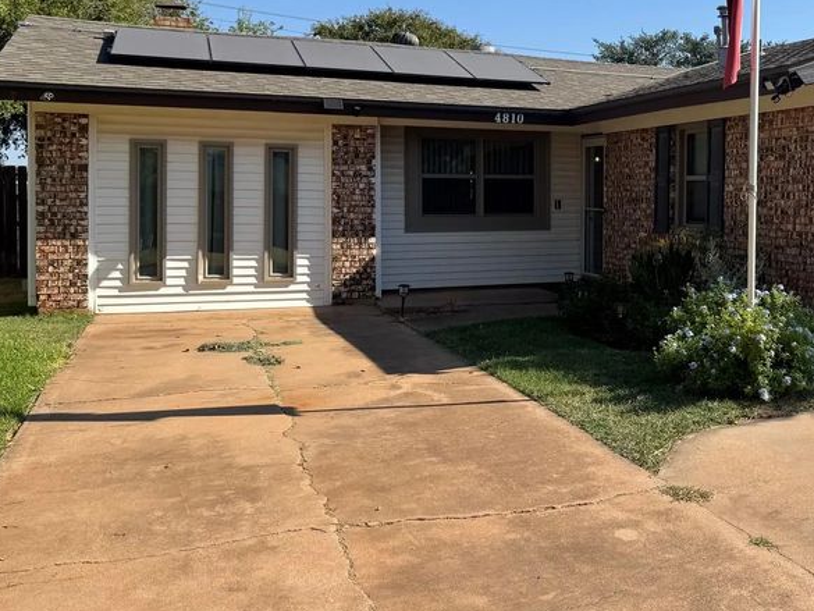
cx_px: 680
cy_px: 217
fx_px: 988
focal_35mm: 42
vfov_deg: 34.1
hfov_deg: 42.3
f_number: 1.78
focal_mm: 6.76
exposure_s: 1/4310
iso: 80
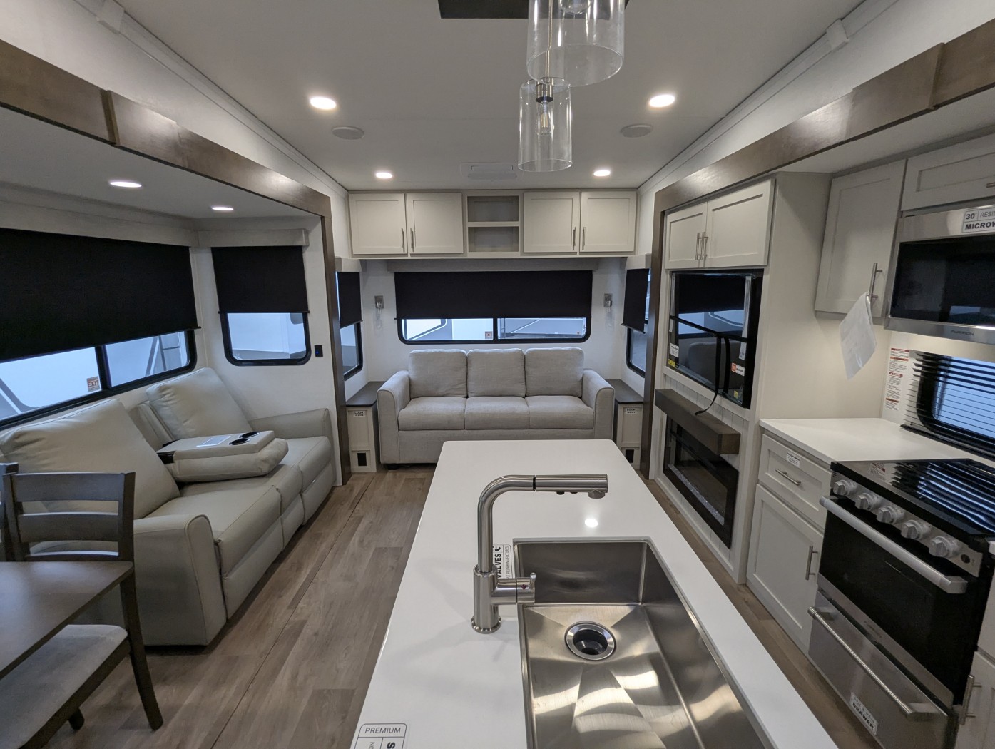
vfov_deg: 78.2
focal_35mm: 16
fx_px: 460
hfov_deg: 94.4
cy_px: 374
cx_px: 498
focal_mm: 2.35
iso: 155
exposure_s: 1/92
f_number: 2.2
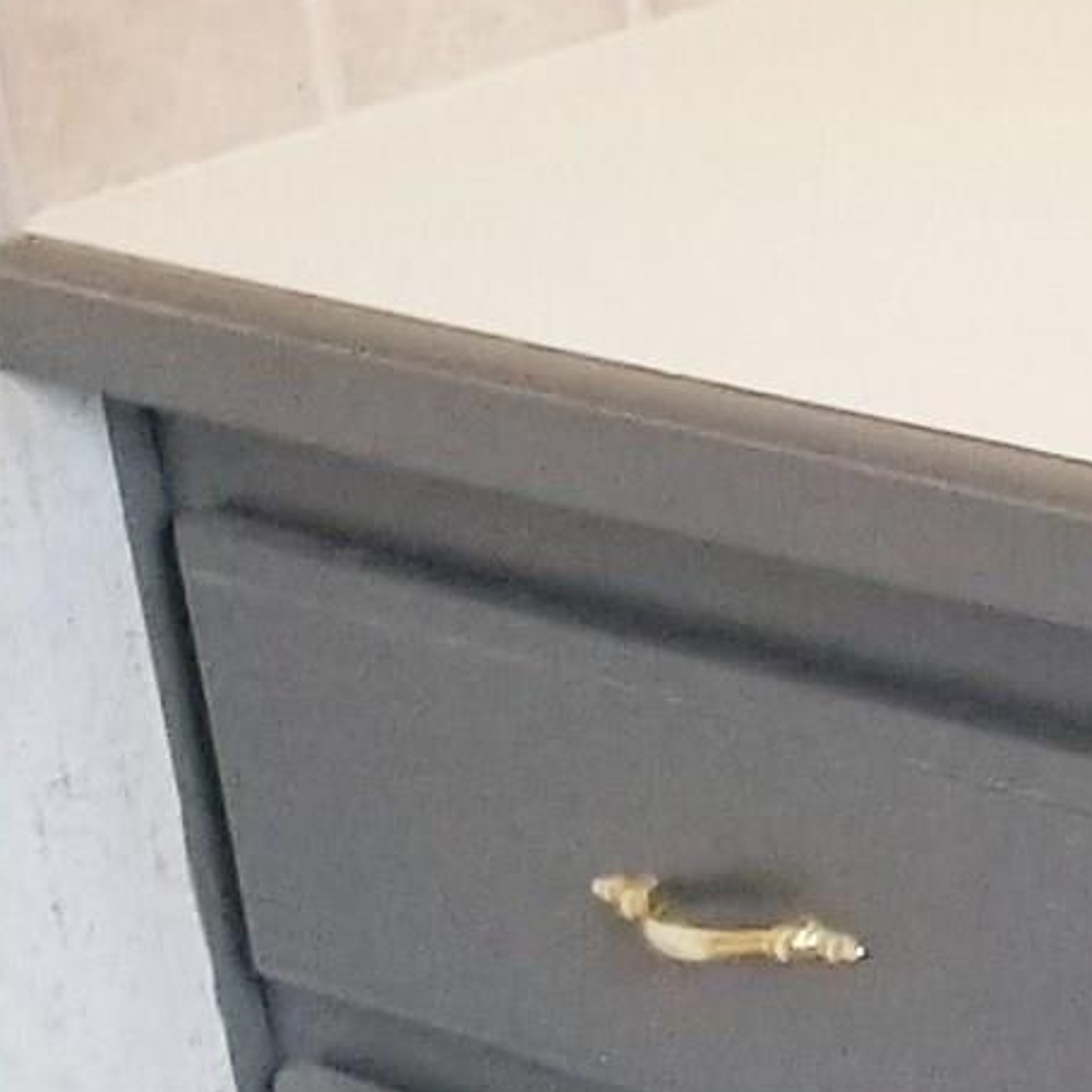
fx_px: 5532
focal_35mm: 155
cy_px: -451
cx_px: 3581
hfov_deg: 8.7
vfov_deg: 10.9
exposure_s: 1/60
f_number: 1.7
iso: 125
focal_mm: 4.3
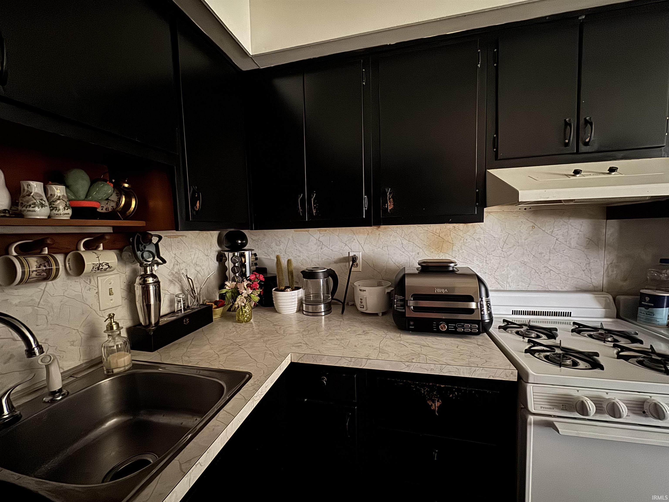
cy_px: 251
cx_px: 334
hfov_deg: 102.1
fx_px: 271
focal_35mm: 14
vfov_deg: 85.7
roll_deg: +1.1
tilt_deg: -5.5
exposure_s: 1/9
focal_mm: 2.22
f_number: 2.2
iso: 1250
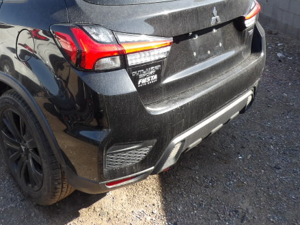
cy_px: 66
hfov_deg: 51.4
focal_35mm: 35
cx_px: 94
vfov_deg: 39.9
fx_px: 303
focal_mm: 4.3
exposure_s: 1/314
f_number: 3.2
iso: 100
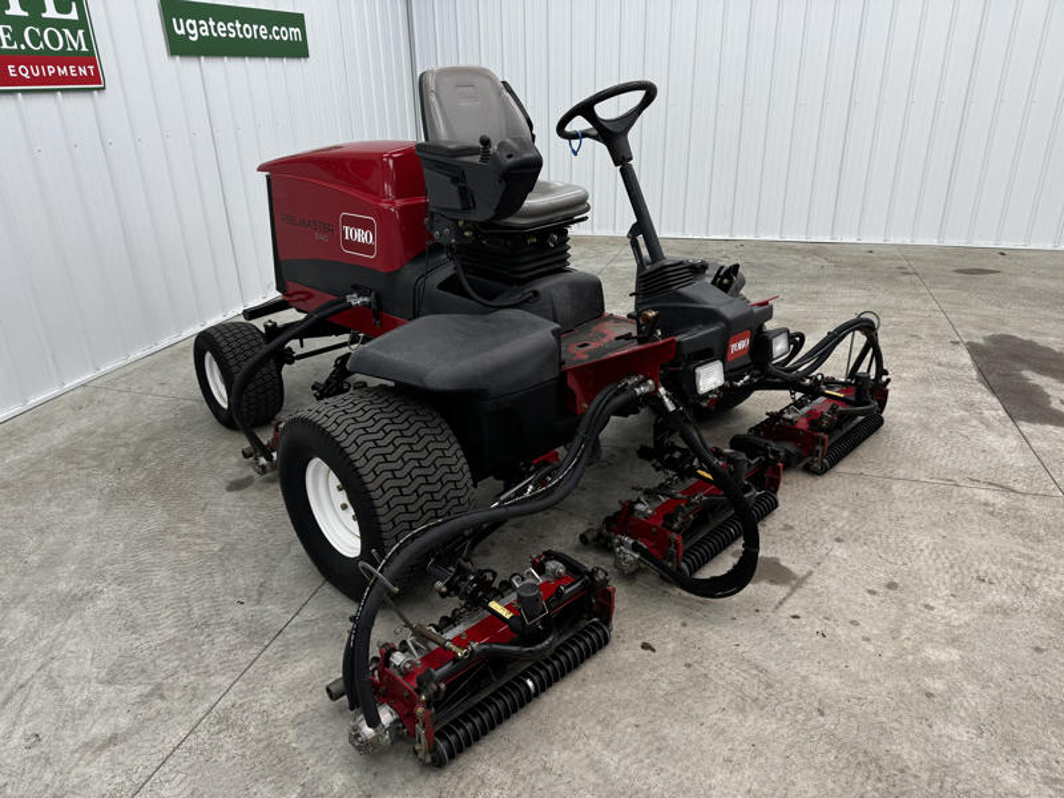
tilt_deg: -25.3
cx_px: 532
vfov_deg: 56.8
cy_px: 399
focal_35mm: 24
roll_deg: +0.2
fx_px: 738
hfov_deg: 71.6
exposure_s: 1/120
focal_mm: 6.76
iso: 80
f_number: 1.78
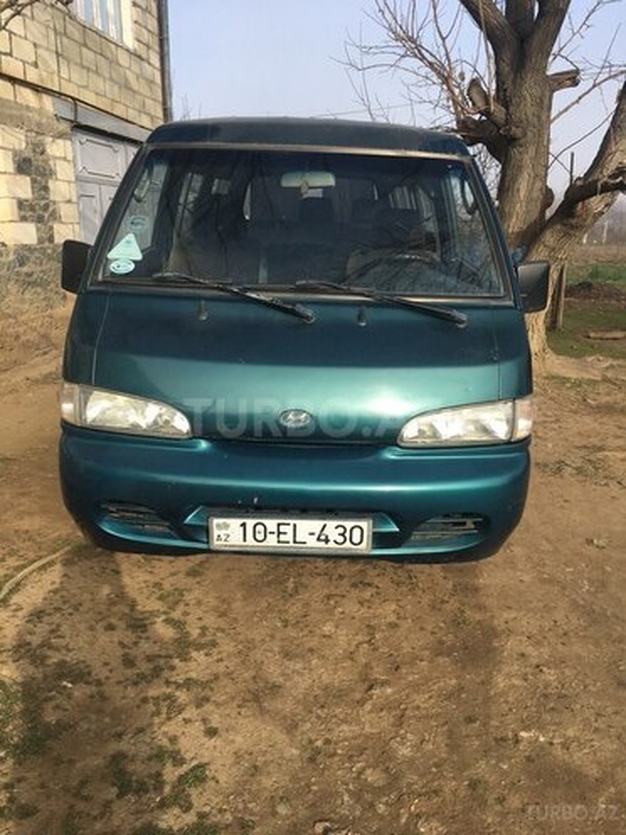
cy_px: 418
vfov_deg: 61.7
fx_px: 699
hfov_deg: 48.2
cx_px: 313
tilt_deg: -15.3
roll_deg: +0.4
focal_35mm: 29
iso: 25
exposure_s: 1/1083
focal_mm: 4.15
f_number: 2.2
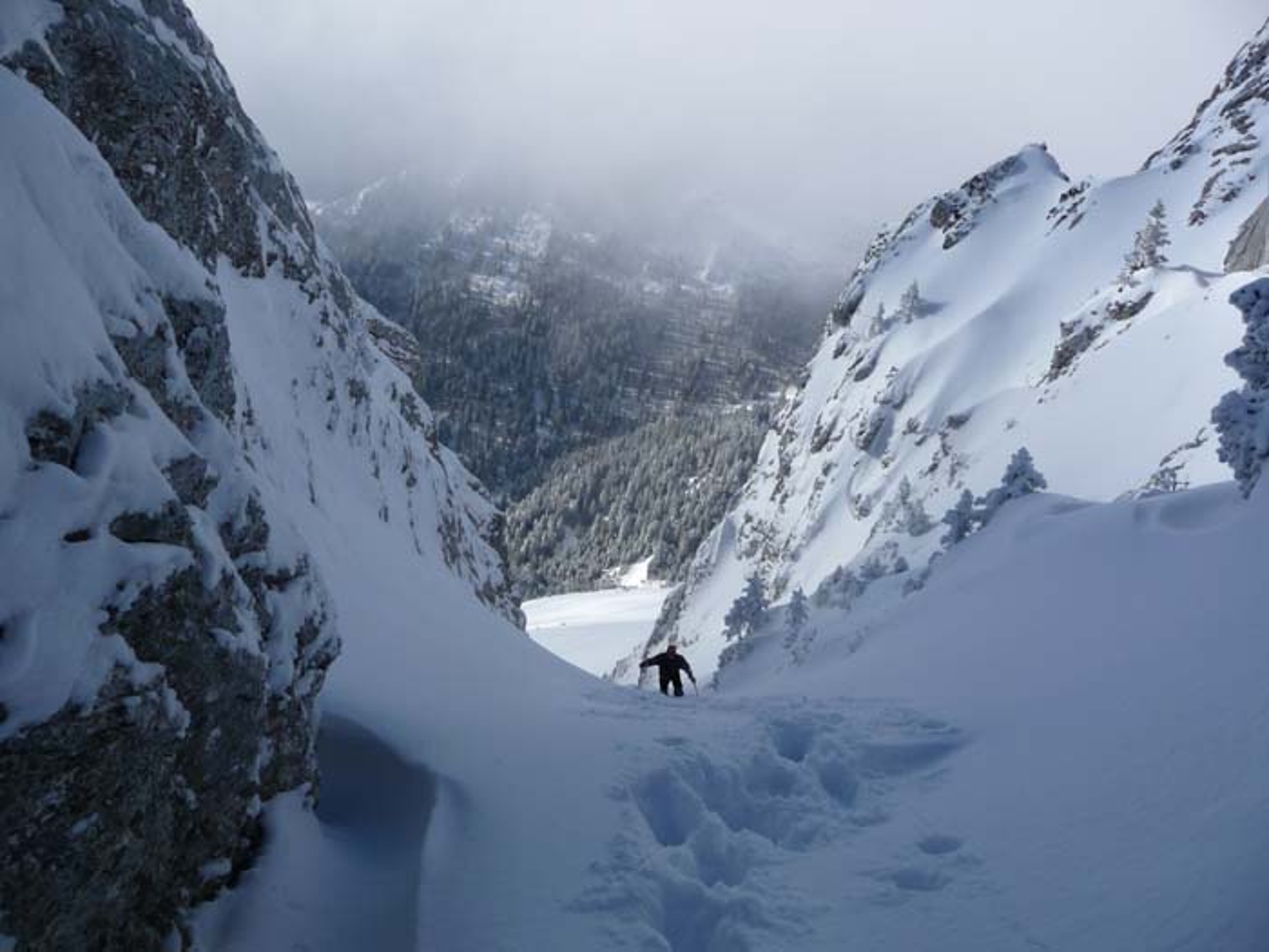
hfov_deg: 63.4
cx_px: 634
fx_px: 1026
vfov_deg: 49.7
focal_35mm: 28
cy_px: 476
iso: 100
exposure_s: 1/320
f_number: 8
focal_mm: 4.7
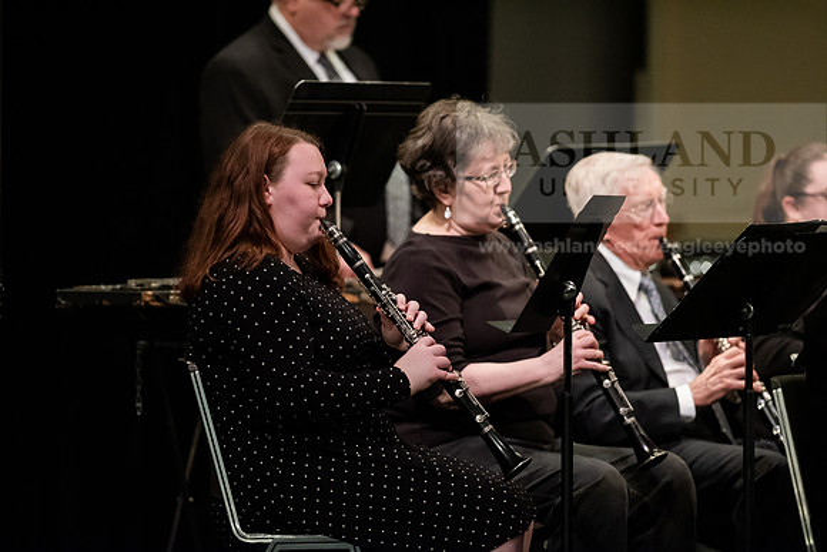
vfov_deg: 4.6
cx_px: 414
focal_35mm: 300
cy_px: 276
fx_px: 6893
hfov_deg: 6.9
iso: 4000
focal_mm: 300
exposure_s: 1/320
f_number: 2.8
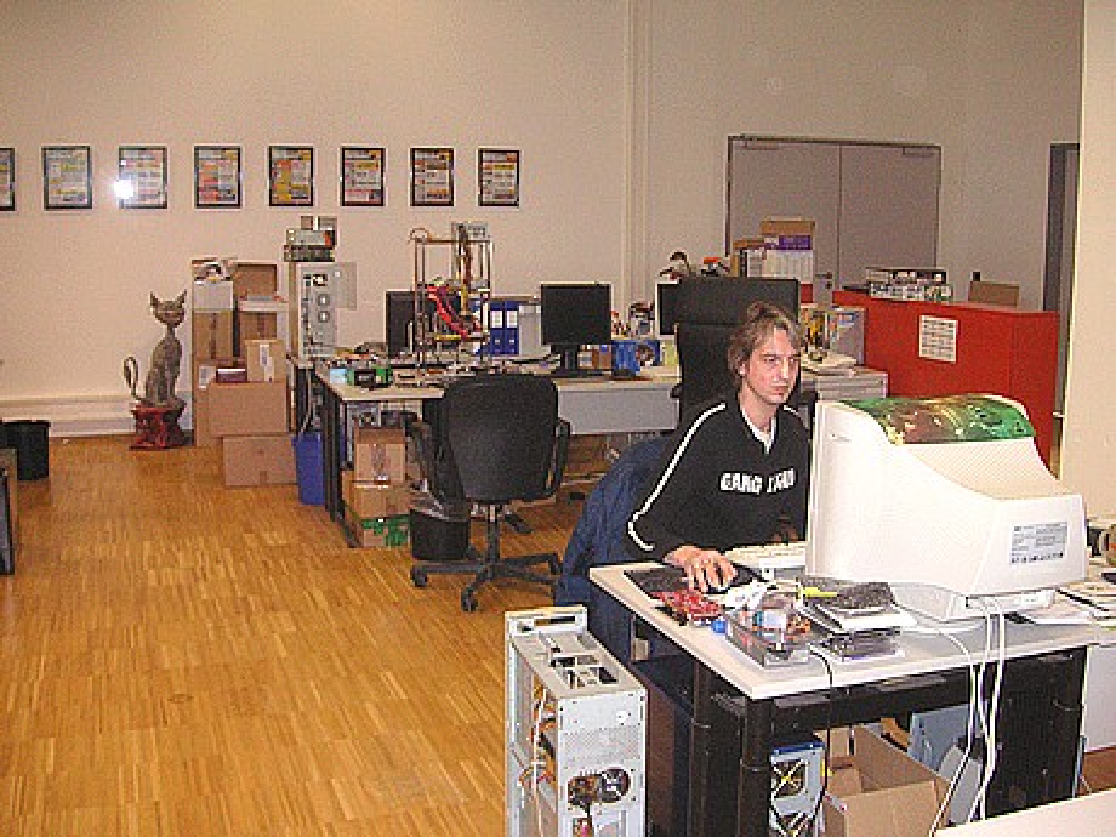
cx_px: 558
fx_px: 1193
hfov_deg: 50.1
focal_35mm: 37
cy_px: 418
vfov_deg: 38.7
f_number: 2.8
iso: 160
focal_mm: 6.1
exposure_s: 1/45
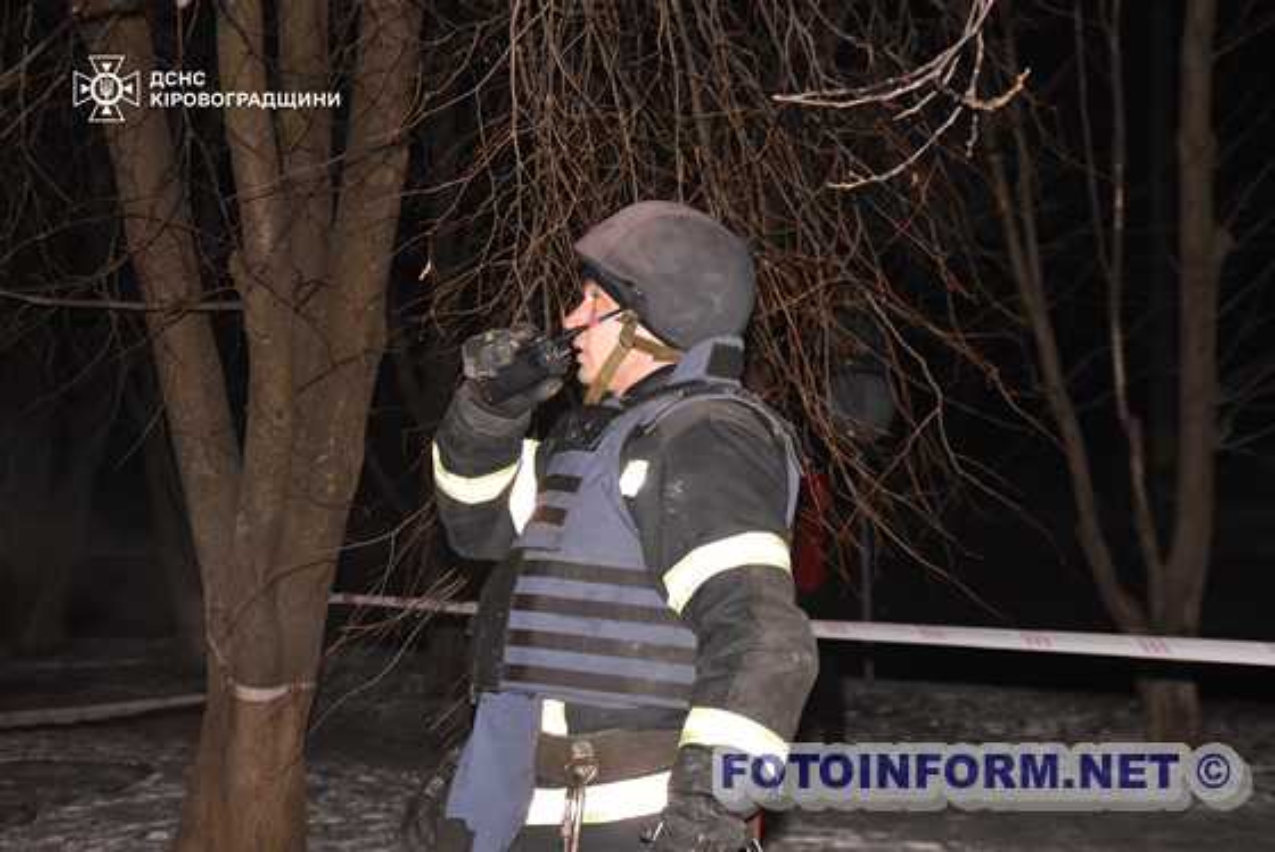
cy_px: 426
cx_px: 638
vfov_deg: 18.2
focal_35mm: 75
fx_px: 2658
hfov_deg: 27.0
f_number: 5
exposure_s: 1/100
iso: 1600
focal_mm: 50
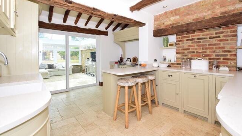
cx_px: 121
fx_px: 103
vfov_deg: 66.7
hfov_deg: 99.4
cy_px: 57
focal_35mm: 16
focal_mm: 10
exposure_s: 1/80
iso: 400
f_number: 8
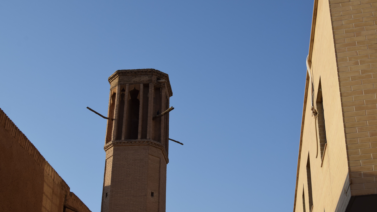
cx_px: 189
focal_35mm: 56
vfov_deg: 21.6
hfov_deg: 37.5
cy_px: 120
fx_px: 555
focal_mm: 35
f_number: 9
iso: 200
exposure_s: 1/320
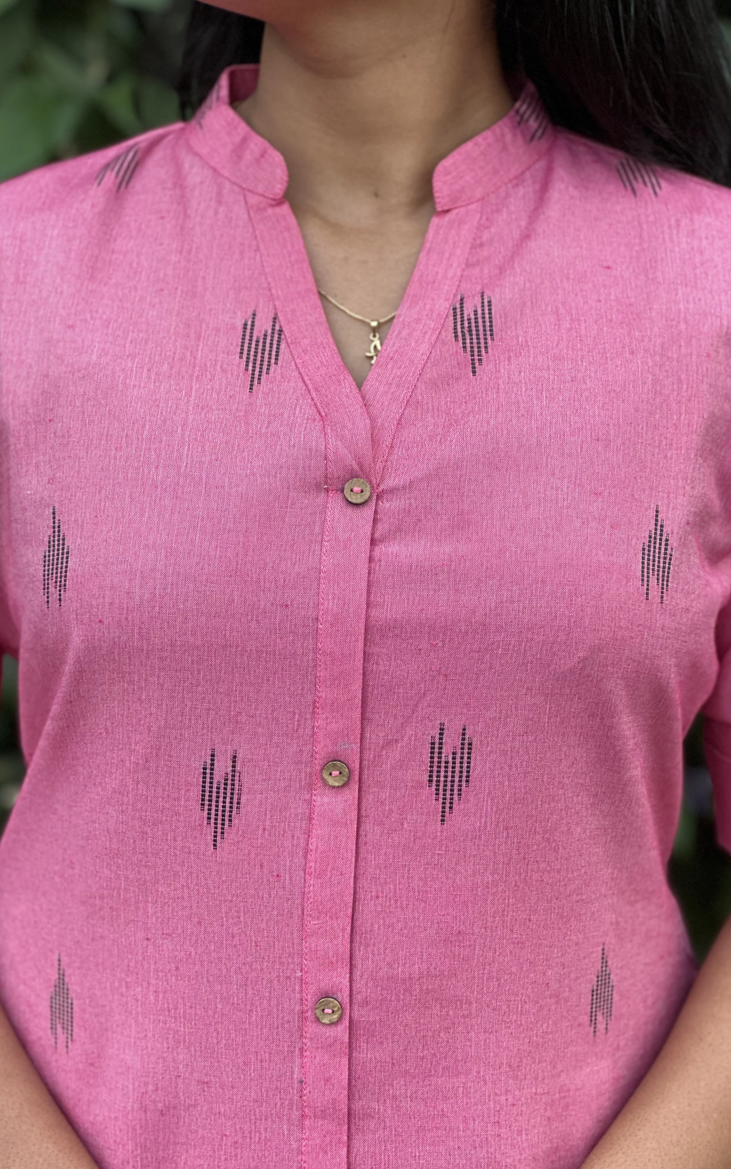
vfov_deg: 25.2
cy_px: 584
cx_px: 345
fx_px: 2614
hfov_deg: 15.9
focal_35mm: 82
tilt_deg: -10.8
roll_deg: -2.7
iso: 125
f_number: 2.8
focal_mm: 9
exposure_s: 1/121
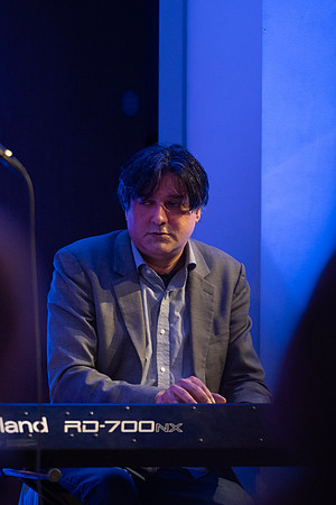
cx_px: 168
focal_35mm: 300
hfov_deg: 4.6
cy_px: 252
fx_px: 4200
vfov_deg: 6.9
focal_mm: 200
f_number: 2.8
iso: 4500
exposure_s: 1/250
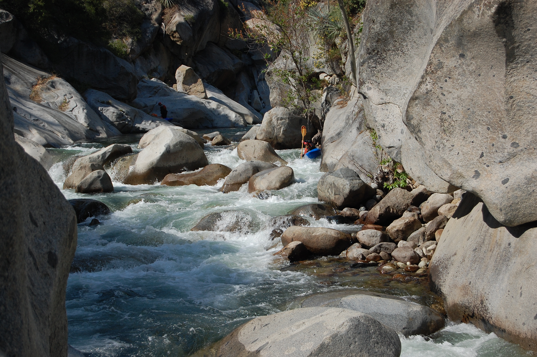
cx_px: 268
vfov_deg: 16.5
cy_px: 178
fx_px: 1230
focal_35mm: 82
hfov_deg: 24.6
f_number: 5.6
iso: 220
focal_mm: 55
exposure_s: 1/1000
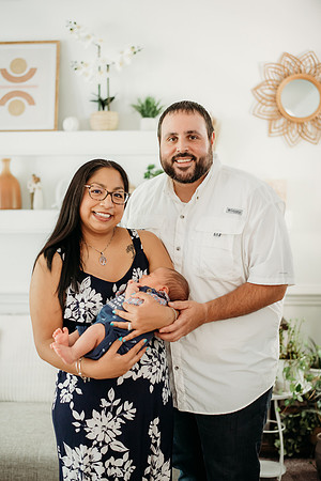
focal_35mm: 50
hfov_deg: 27.0
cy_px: 240
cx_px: 160
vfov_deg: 39.6
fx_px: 669
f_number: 2.2
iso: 1600
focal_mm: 50
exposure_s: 1/160
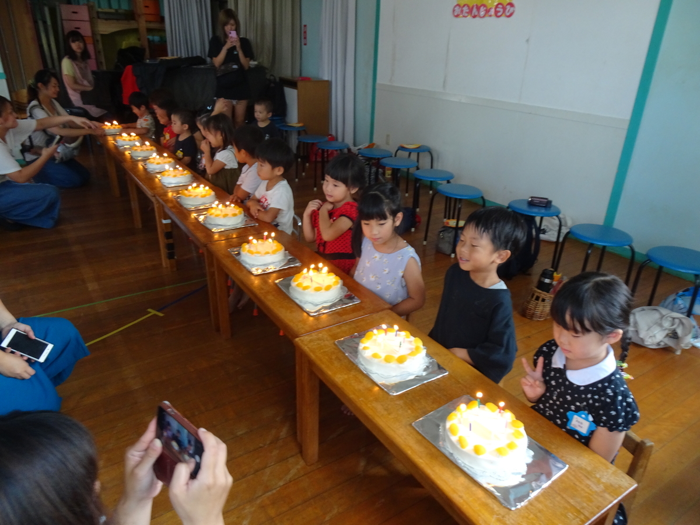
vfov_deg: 56.8
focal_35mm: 24
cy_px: 262
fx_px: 485
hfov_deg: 71.6
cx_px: 350
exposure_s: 1/30
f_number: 3.5
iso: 160
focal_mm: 4.1
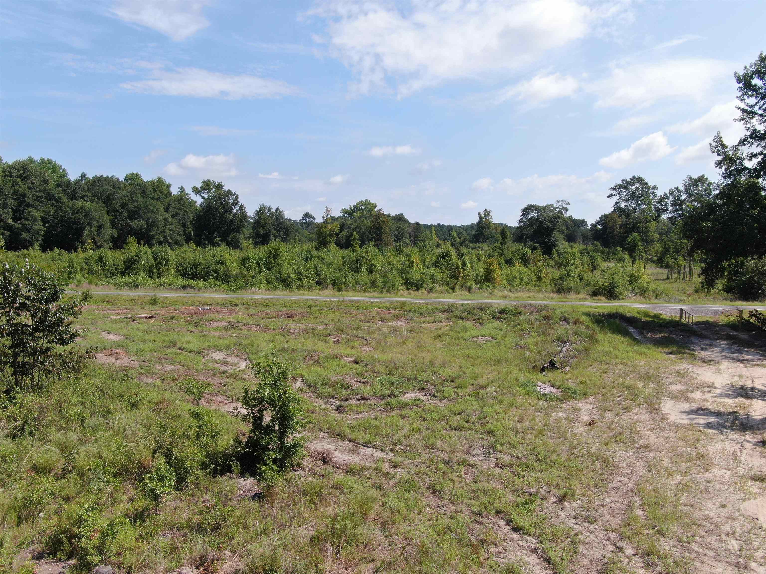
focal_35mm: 29
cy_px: 287
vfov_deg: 48.2
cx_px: 383
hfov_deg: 61.7
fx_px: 642
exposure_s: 1/1000
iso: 100
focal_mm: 5.11
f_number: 3
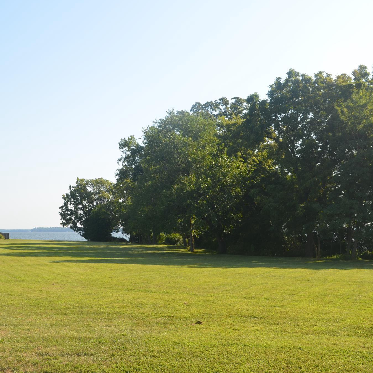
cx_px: 186
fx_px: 658
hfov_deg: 31.6
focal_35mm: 54
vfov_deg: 31.6
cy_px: 186
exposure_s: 1/200
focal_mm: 28
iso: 100
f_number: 9
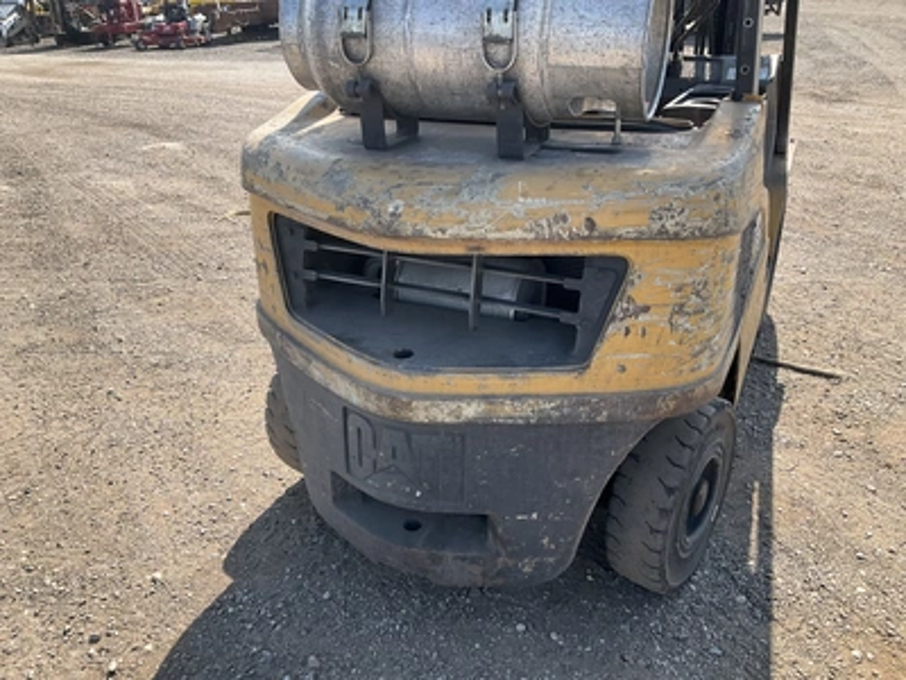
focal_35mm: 29
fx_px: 759
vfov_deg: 48.2
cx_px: 453
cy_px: 340
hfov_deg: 61.7
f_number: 1.8
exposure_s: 1/568
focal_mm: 3
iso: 25
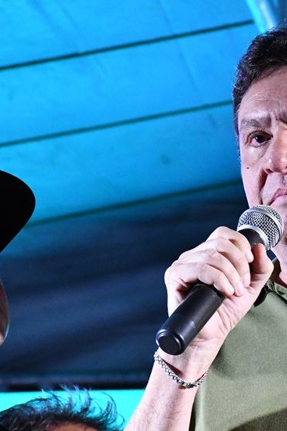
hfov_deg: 5.2
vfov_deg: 7.8
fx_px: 3159
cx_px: 310
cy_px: 244
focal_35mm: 264
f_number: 8
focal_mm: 95
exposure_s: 1/250
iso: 8000
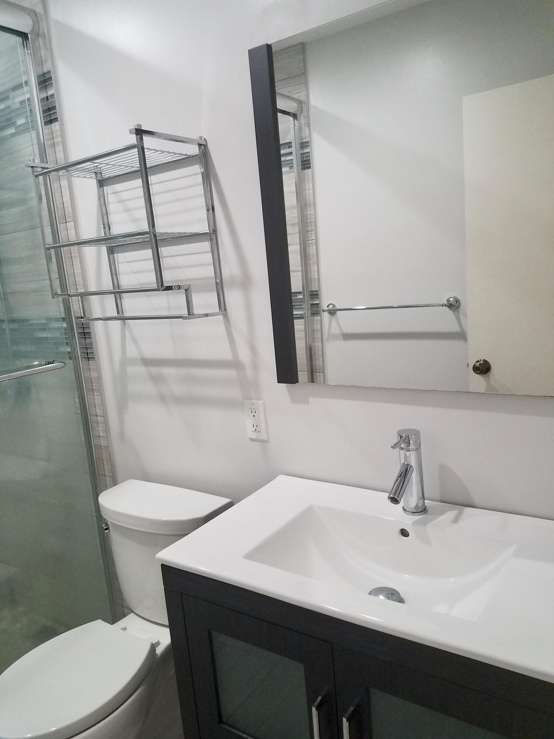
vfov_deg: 67.3
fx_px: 555
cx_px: 277
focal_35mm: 26
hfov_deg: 53.1
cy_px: 370
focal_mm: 4.2
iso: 160
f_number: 1.7
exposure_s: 1/30
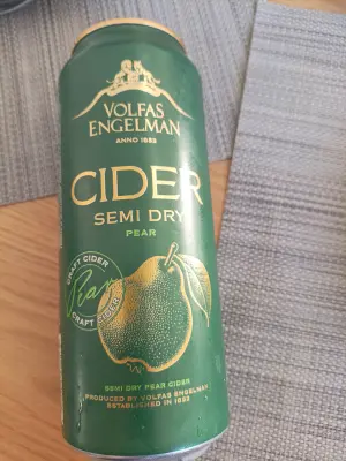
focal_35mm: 25
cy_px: 230
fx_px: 333
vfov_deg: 69.4
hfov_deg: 54.9
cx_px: 173
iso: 200
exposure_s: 1/33.3
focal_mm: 4.71
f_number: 1.7
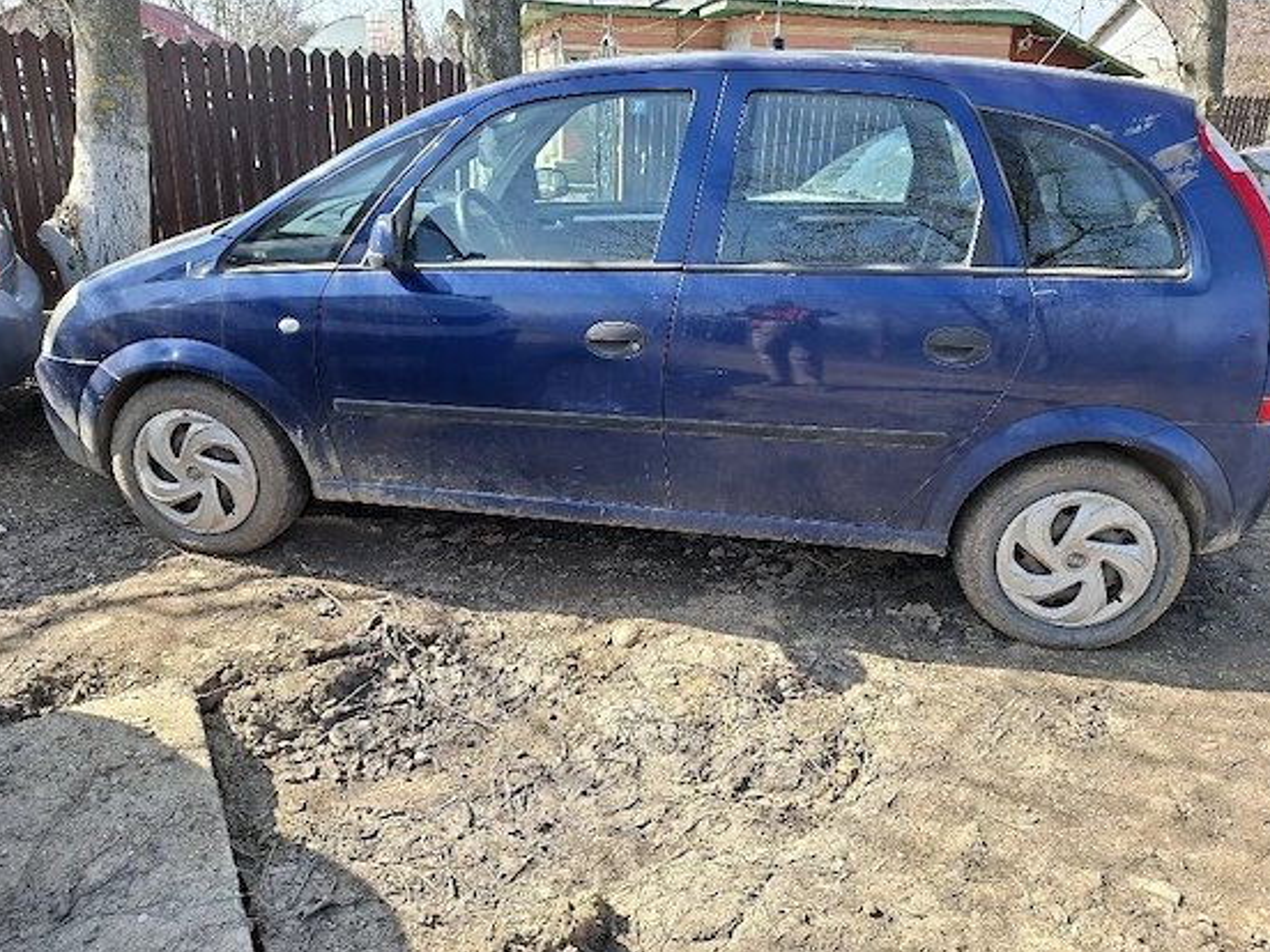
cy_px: 439
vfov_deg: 54.8
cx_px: 633
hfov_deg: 69.4
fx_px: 917
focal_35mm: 25
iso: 50
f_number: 1.8
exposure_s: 1/588
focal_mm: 5.54
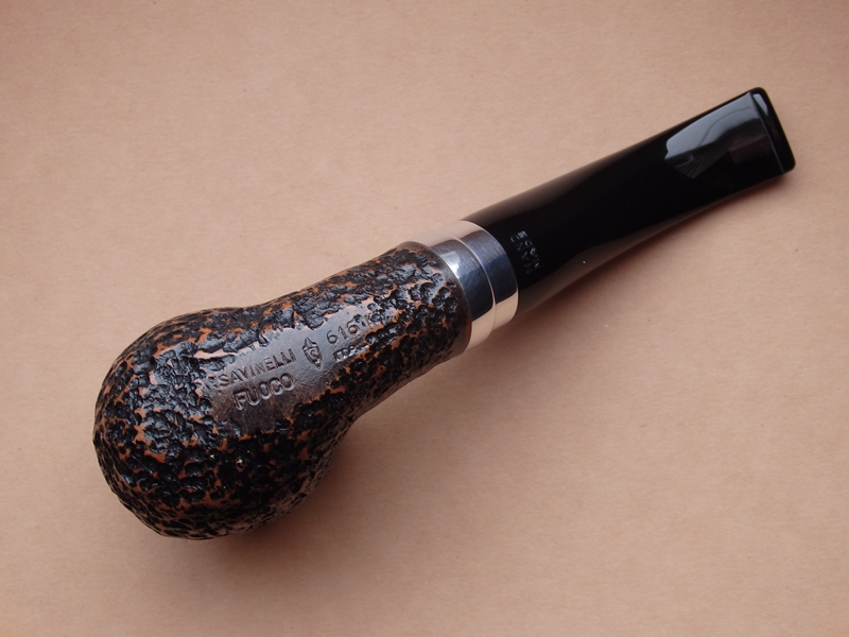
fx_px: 1472
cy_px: 318
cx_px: 424
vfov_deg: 24.4
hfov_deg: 32.2
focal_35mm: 60
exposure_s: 1/8
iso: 125
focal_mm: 10.8
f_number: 4.2
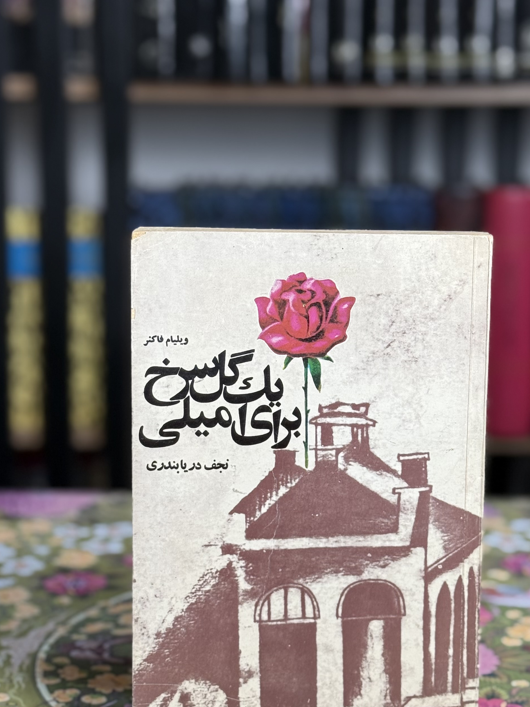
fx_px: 1572
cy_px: 349
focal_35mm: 77
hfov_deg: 19.1
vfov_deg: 25.3
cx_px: 296
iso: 64
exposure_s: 1/100
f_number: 1.78
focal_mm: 6.76
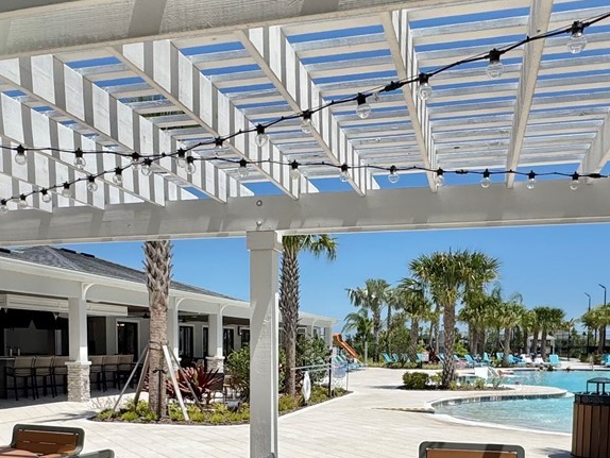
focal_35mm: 39
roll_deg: -0.7
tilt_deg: -3.4
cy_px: 402
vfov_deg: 35.0
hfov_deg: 47.8
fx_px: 688
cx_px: 296
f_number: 2.2
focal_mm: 2.22
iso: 50
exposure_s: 1/3906
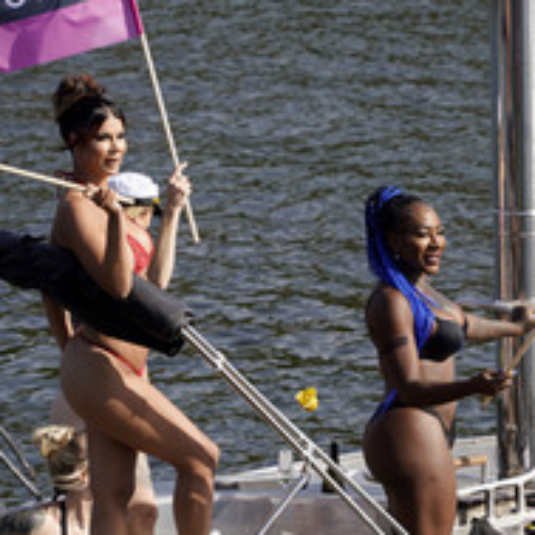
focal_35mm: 272
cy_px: 272
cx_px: 491
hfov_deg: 6.4
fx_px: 4756
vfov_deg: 6.4
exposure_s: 1/500
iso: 100
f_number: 5.6
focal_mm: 134
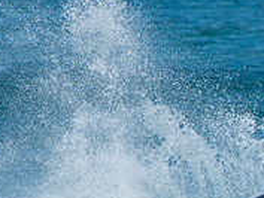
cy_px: 234
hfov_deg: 1.0
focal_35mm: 1889
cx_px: 303
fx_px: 14416
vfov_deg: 0.8
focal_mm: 400
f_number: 5.6
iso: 200
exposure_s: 1/1250
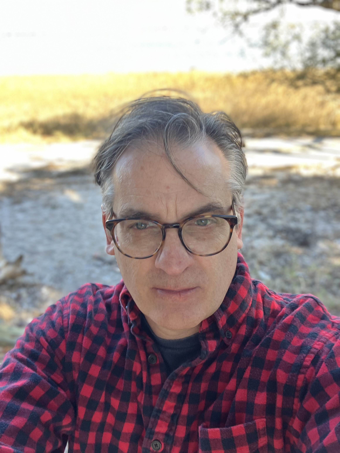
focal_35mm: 32
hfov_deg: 44.2
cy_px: 226
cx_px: 170
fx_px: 419
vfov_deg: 56.8
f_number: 2.2
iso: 50
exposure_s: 1/121
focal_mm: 2.87
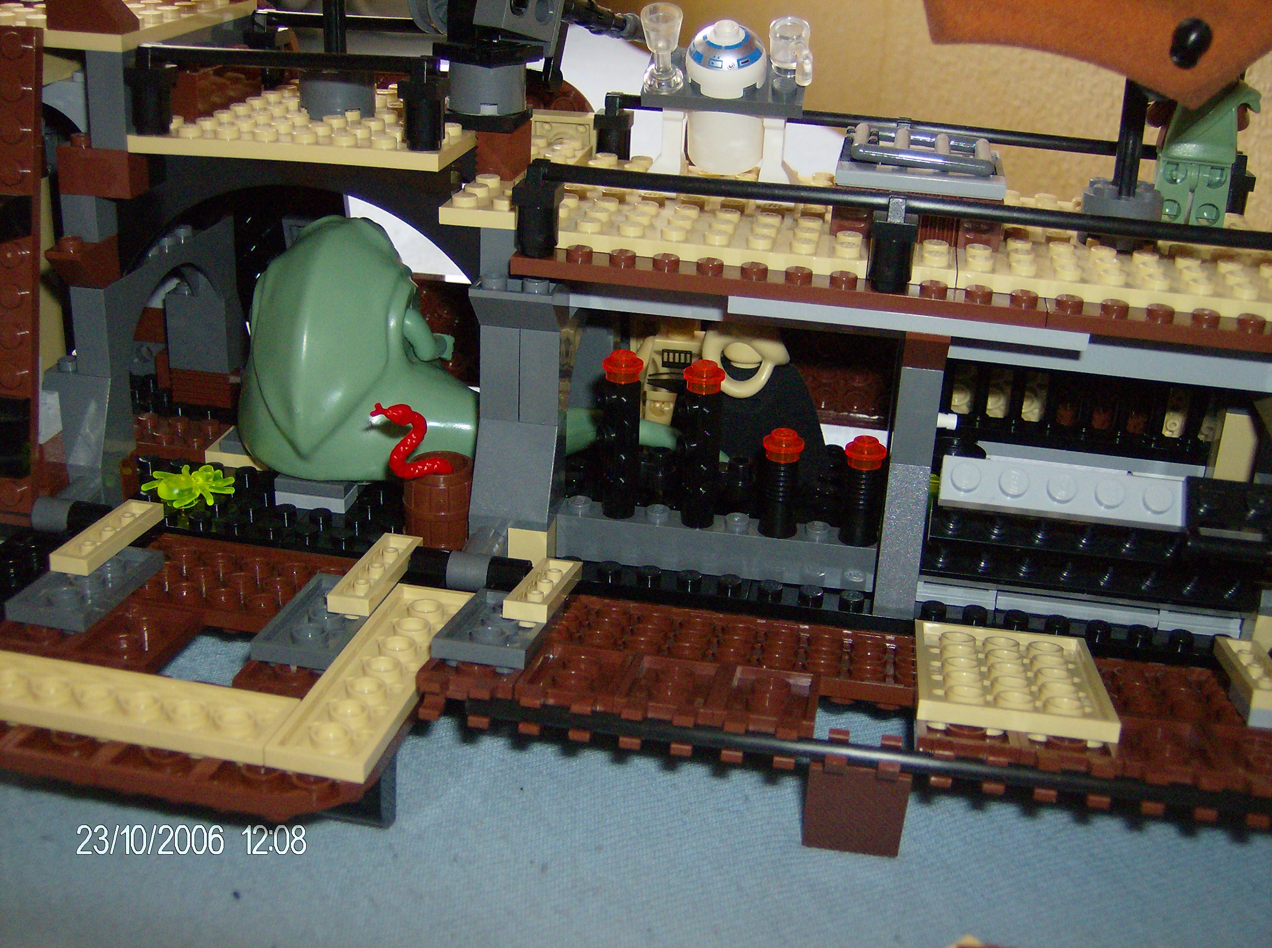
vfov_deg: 37.6
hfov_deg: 49.1
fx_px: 1393
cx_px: 636
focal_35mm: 38
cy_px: 474
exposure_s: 1/66.6
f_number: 2.9
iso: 200
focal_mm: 6.4
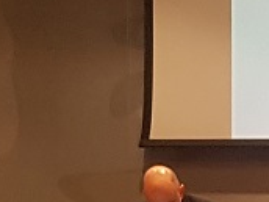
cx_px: 521
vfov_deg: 12.1
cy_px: 208
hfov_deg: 14.0
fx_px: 940
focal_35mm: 121
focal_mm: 4.2
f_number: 1.7
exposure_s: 1/50
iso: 160
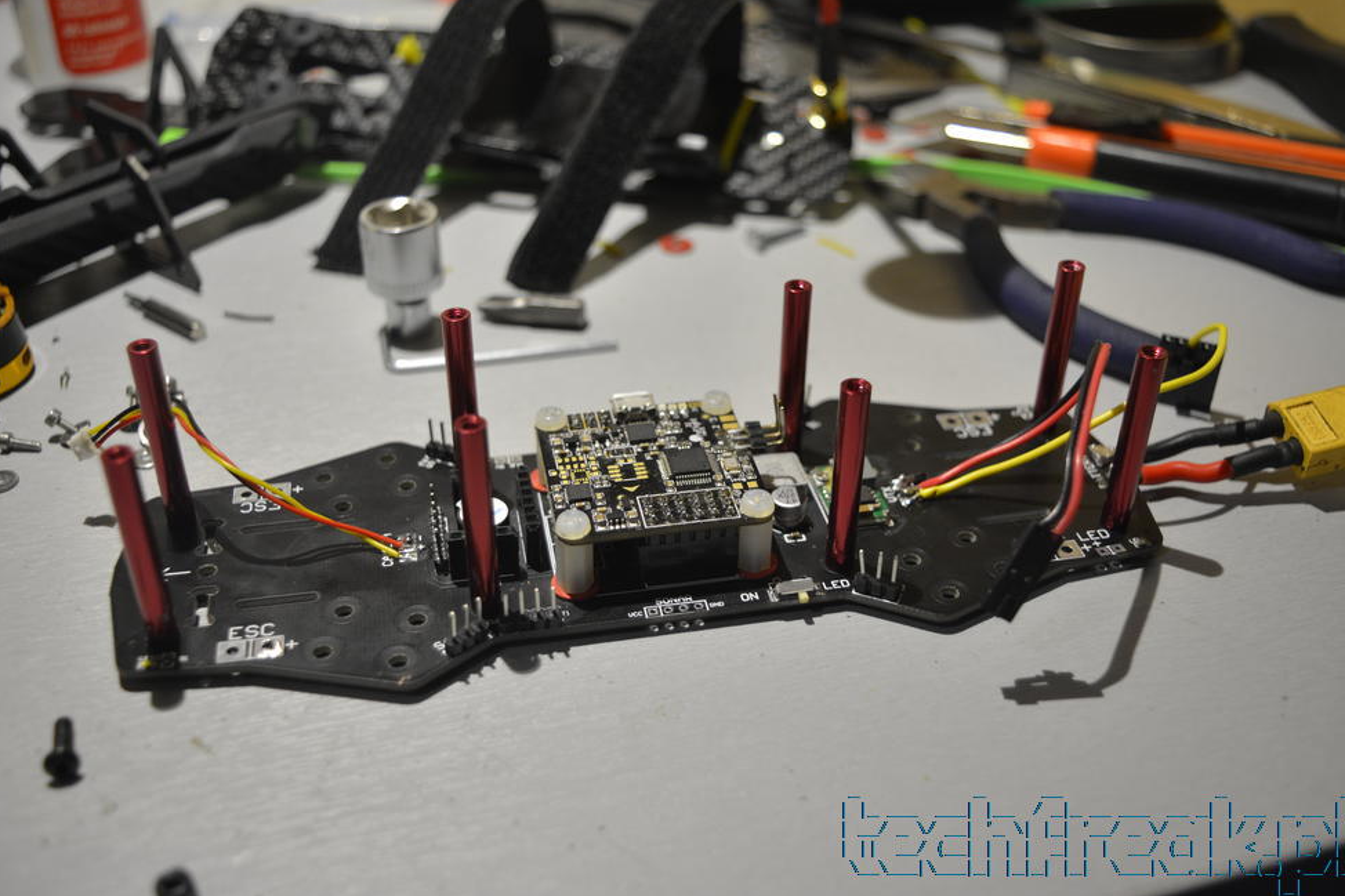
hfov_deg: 50.1
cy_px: 445
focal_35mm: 39
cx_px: 677
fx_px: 1439
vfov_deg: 34.6
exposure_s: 1/60
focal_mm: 25
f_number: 4
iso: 450
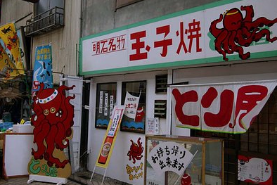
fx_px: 300
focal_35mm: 39
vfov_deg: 34.2
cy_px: 82
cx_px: 117
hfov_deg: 49.3
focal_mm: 20
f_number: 5.6
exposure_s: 1/60
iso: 400
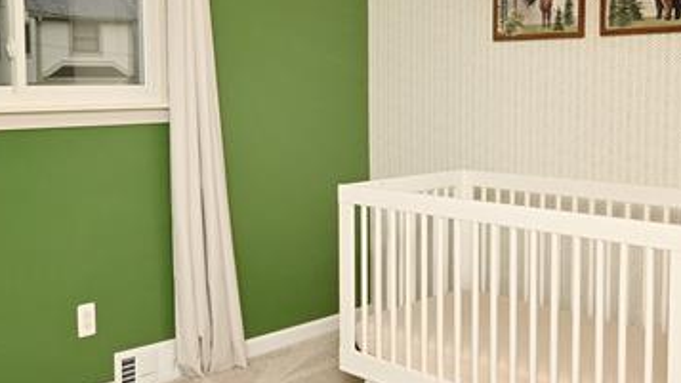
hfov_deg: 48.3
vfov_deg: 28.4
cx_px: 372
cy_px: 183
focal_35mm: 42
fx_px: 759
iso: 800
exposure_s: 1/60
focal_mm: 14
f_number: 13
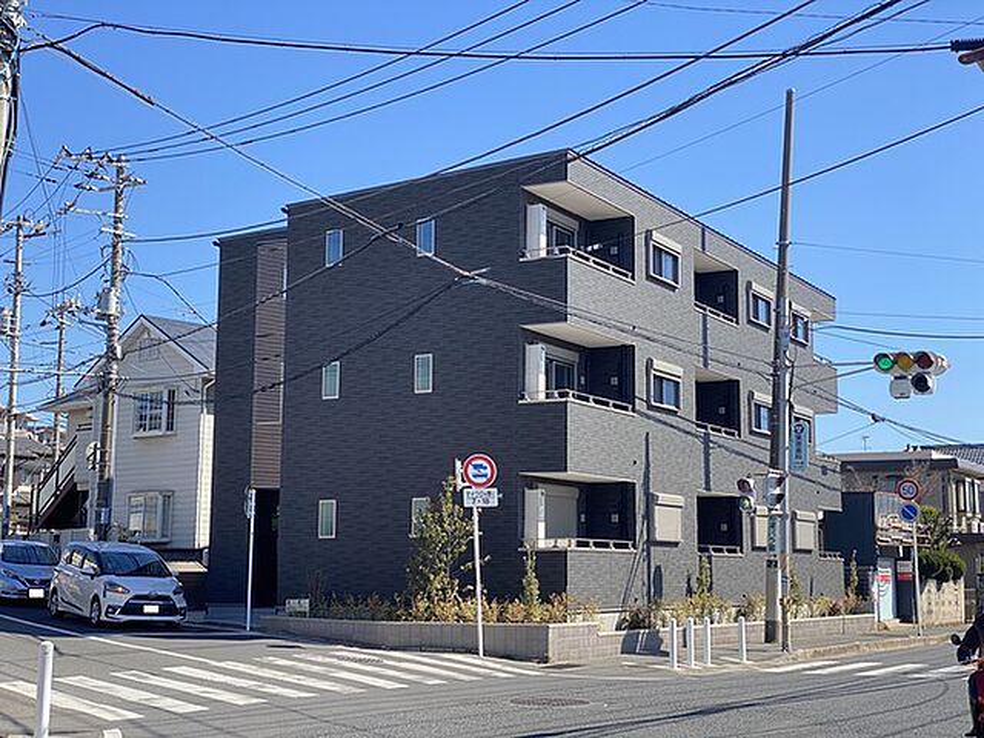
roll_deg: -0.6
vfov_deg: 28.0
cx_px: 492
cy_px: 369
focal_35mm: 52
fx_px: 1478
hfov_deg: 36.8
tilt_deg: +8.5
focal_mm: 6
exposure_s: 1/813
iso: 20
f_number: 2
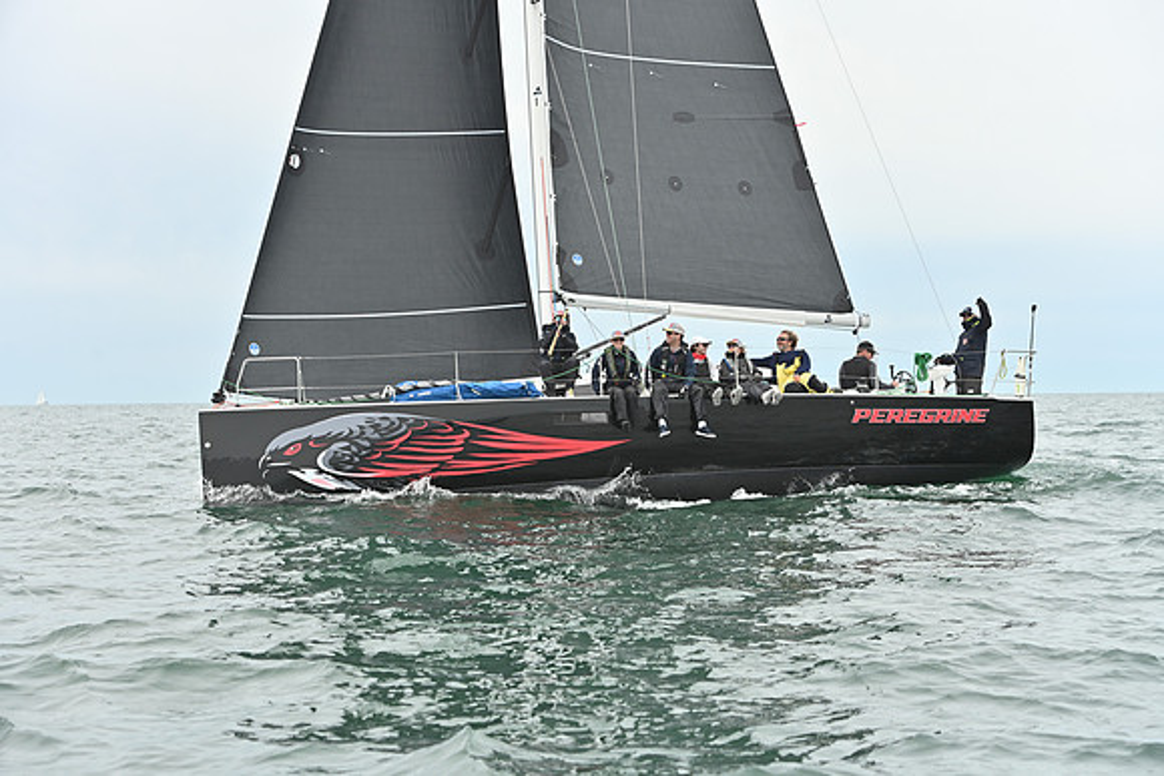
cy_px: 388
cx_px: 582
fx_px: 2264
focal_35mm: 70
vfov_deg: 19.5
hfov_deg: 28.8
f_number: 6.3
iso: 320
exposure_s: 1/1250
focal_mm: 70
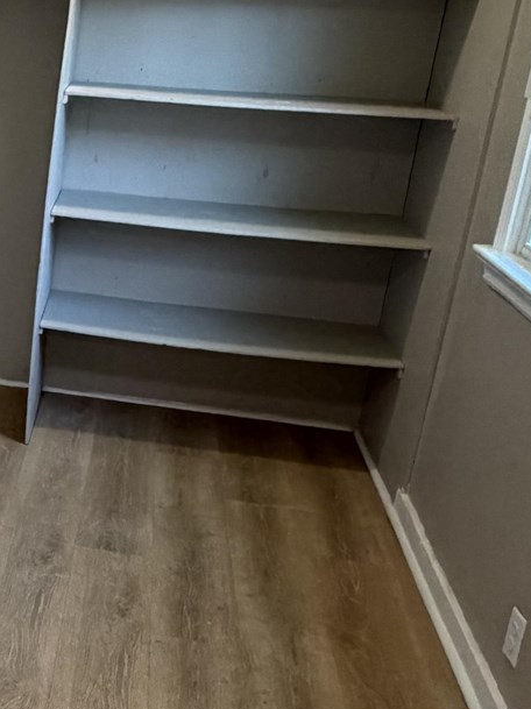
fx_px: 1085
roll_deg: -1.8
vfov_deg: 36.2
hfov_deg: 24.0
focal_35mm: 53
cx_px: -169
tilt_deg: -18.8
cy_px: 353
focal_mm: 2.22
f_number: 2.2
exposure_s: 1/120
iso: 320
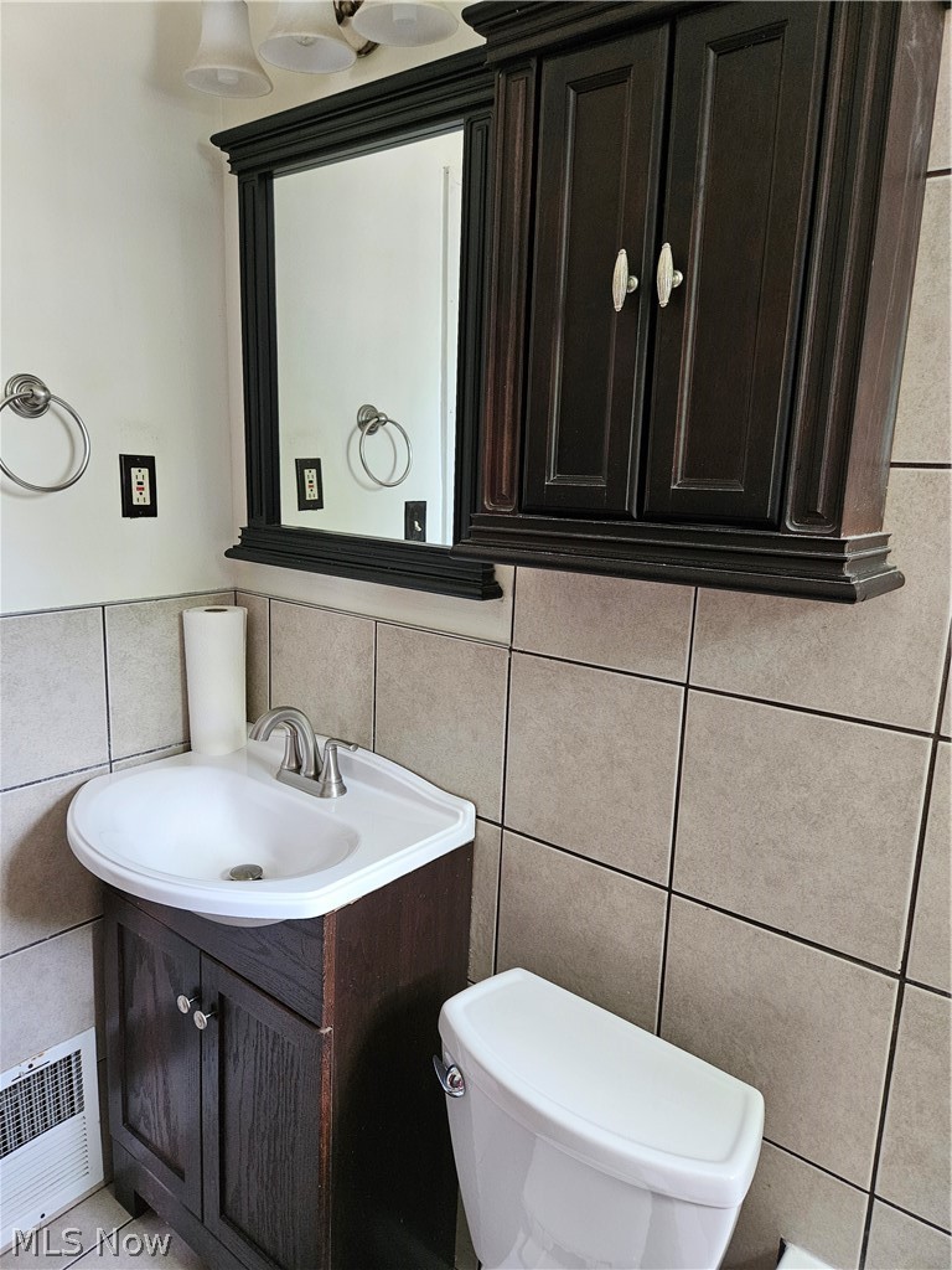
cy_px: 635
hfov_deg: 58.9
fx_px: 843
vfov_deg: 73.9
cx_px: 476
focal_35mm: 23
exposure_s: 1/60
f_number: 1.8
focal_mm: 5.4
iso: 500
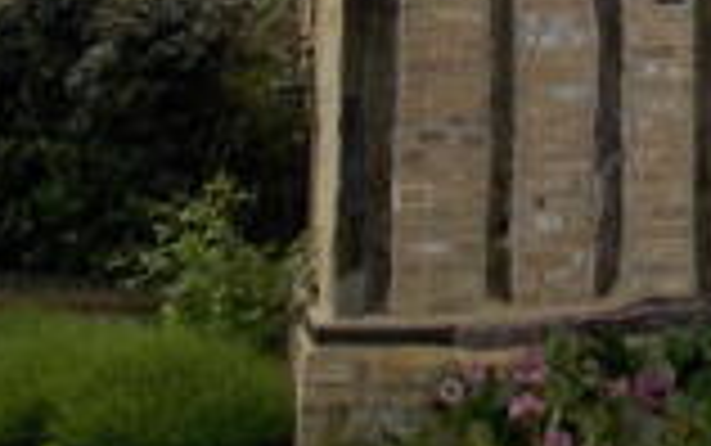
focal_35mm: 90
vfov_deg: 13.6
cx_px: 632
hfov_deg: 22.5
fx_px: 1745
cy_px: -241
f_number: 3.1
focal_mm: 4
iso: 80
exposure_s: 1/640
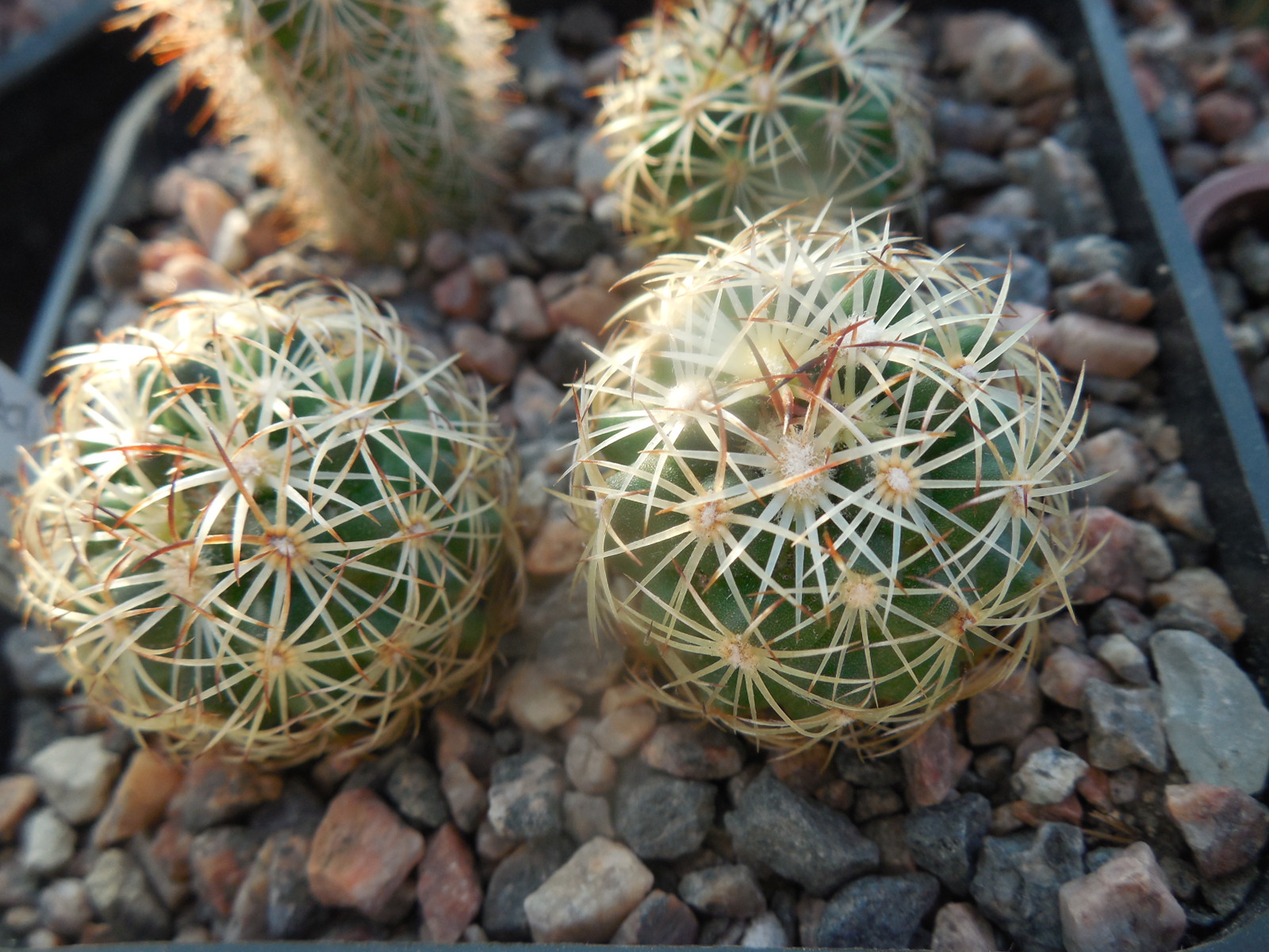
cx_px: 634
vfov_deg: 45.4
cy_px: 476
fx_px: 1136
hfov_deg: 58.4
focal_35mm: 31
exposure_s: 1/100
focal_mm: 5.6
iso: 125
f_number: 3.6
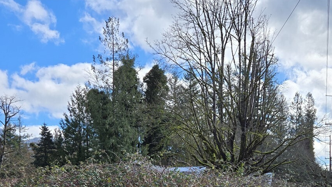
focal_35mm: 47
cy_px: 230
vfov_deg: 23.1
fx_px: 414
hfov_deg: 43.6
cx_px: 190
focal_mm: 5.4
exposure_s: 1/2016
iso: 25
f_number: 1.8
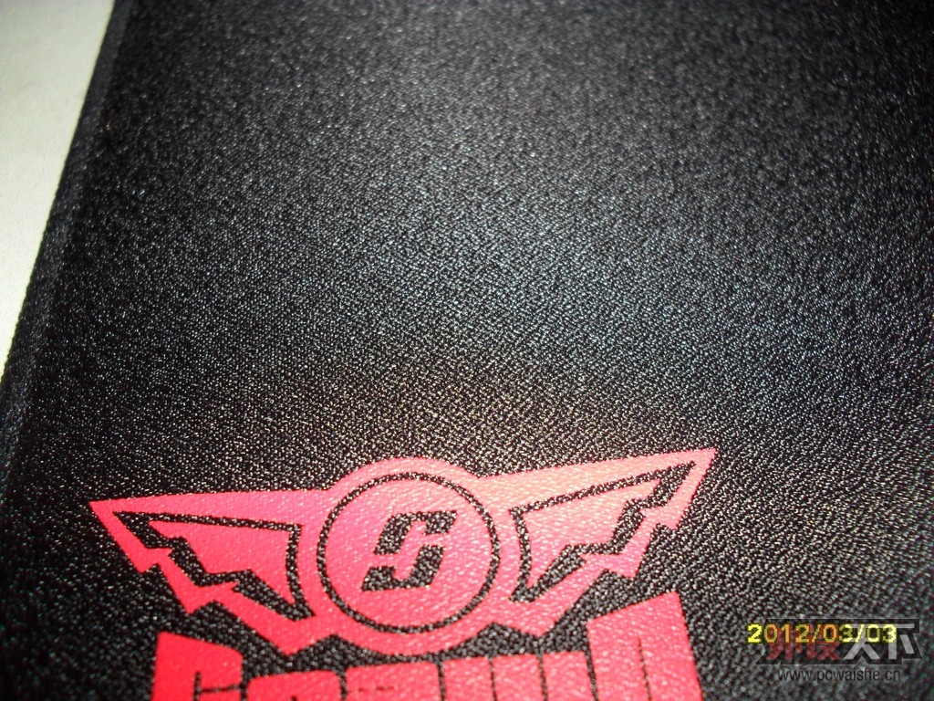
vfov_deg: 40.7
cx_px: 467
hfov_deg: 52.6
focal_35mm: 35
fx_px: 944
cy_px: 350
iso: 200
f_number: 3.2
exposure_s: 1/45
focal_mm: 6.3
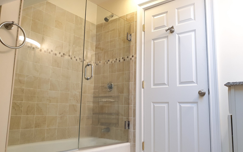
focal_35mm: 28
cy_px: 83
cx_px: 123
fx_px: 185
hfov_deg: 66.5
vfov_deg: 44.5
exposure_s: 1/60
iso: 160
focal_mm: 4.3
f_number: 2.4
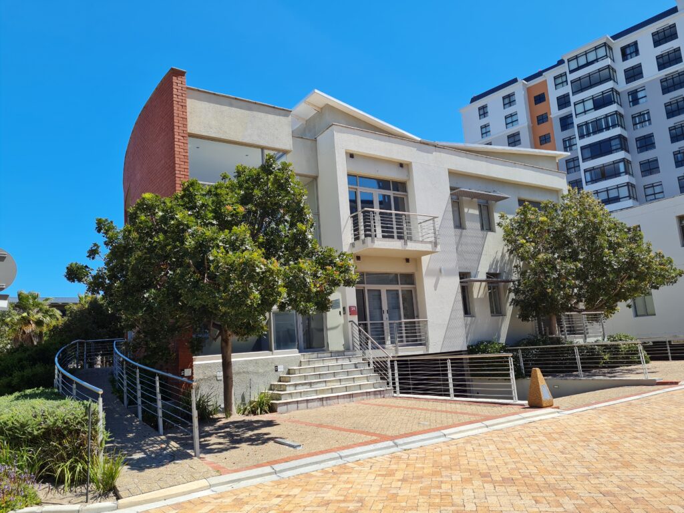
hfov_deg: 67.3
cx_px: 342
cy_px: 256
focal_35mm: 26
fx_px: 514
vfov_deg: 53.1
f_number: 1.8
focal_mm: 5.4
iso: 50
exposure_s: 1/1880
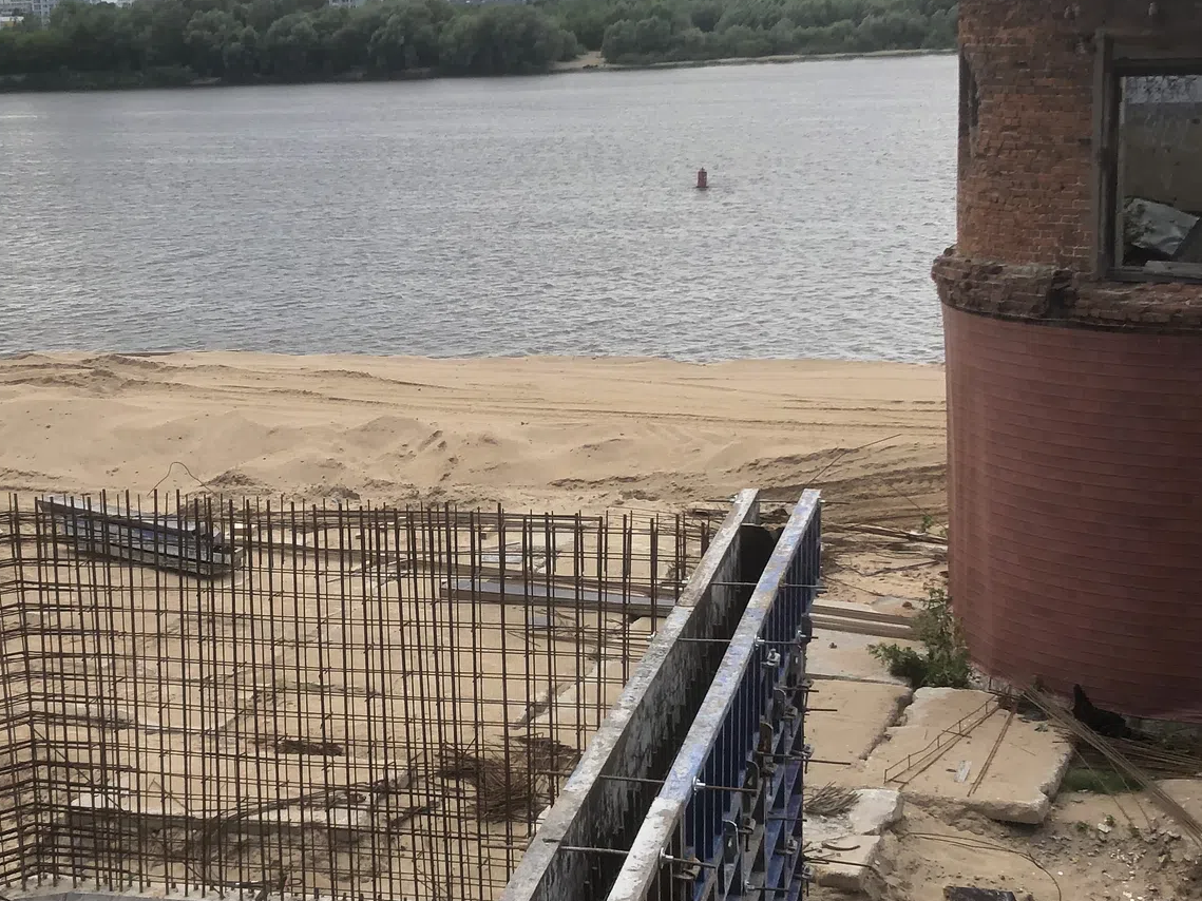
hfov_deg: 32.5
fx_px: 2048
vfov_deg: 24.8
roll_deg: +1.9
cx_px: 431
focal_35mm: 59
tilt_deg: -13.4
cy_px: 529
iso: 20
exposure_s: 1/800
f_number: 1.8
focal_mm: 3.99
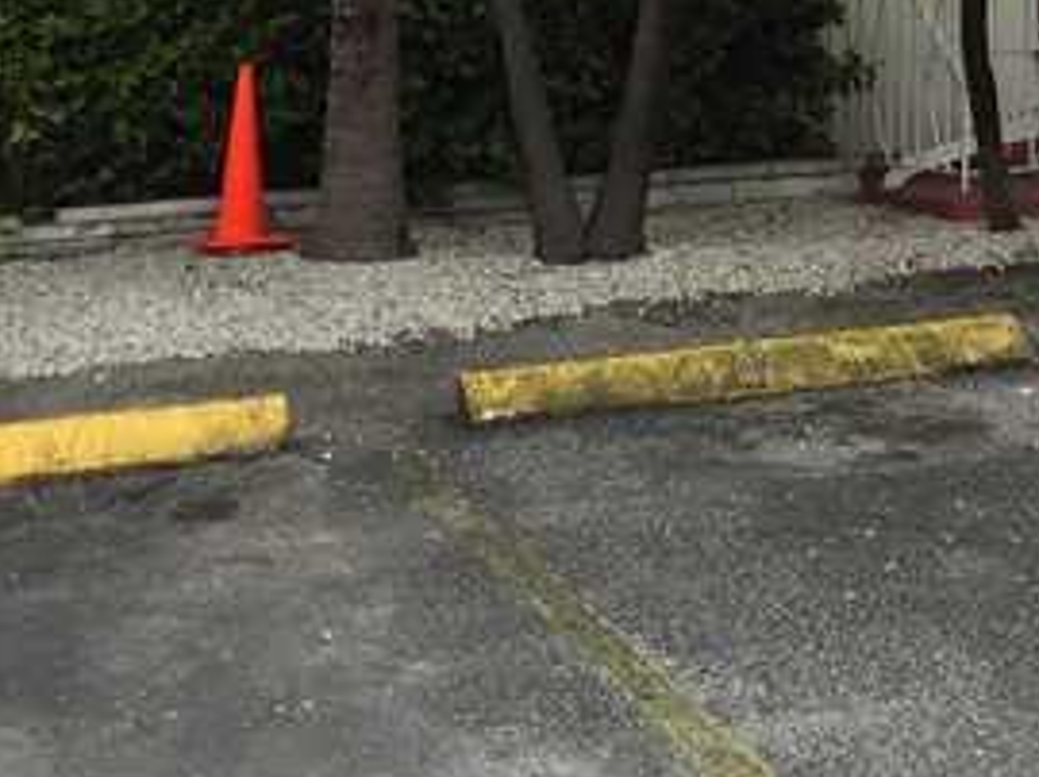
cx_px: 916
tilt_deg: +4.1
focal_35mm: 86
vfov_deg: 15.8
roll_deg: +0.3
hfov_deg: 22.3
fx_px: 2579
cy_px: -365
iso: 32
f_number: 2.2
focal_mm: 4.15
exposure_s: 1/1980
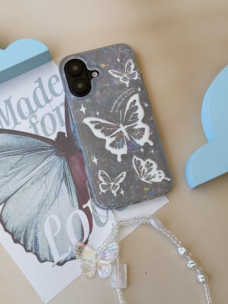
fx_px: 422
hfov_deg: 30.3
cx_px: 114
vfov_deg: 39.7
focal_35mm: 48
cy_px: 152
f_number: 1.78
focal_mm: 6.76
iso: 80
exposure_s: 1/475
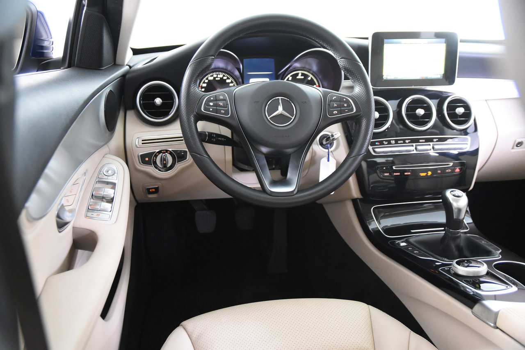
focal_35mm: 33
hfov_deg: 57.2
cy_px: 175
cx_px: 262
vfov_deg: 40.0
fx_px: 481
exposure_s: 1/30
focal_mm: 22
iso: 4500
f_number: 3
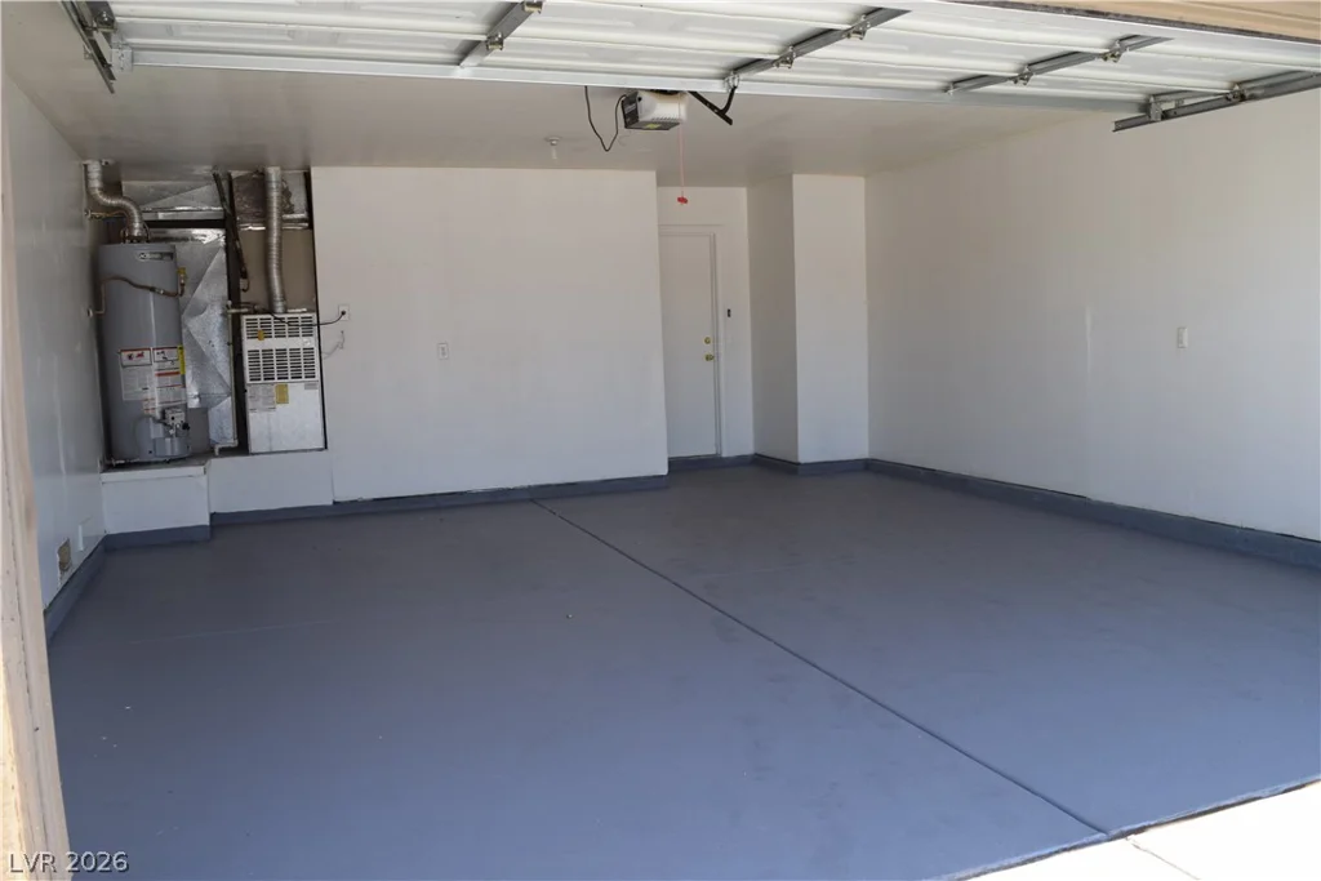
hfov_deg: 61.9
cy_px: 440
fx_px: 1101
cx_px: 660
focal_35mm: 30
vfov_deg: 43.6
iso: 400
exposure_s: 1/200
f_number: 7.1
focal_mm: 20
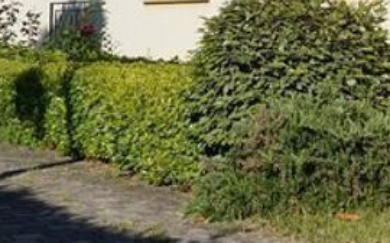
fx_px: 1083
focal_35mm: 102
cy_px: 124
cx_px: 452
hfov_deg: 19.4
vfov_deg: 12.8
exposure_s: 1/125
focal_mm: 18
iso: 100
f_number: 14
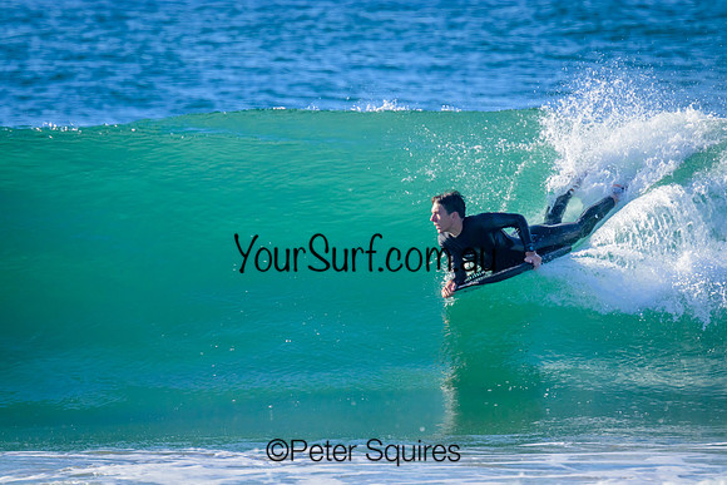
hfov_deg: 2.6
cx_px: 364
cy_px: 242
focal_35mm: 800
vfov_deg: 1.7
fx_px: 16159
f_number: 11
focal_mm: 800
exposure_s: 1/2000
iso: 2500
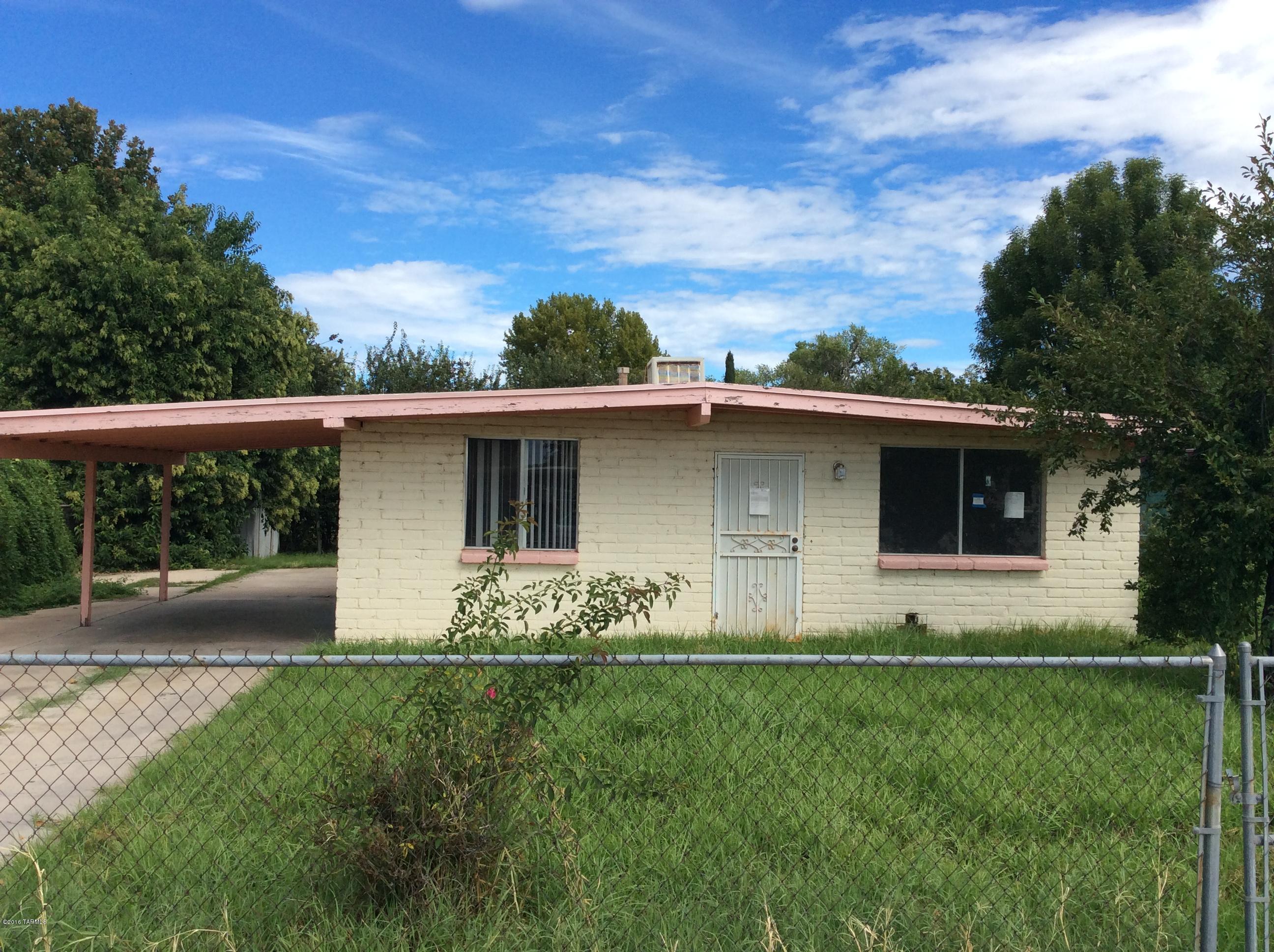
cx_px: 637
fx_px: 1176
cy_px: 476
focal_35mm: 32
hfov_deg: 56.9
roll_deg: +0.3
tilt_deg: -0.5
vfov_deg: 44.1
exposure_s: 1/1144
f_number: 2.4
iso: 32
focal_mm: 3.3
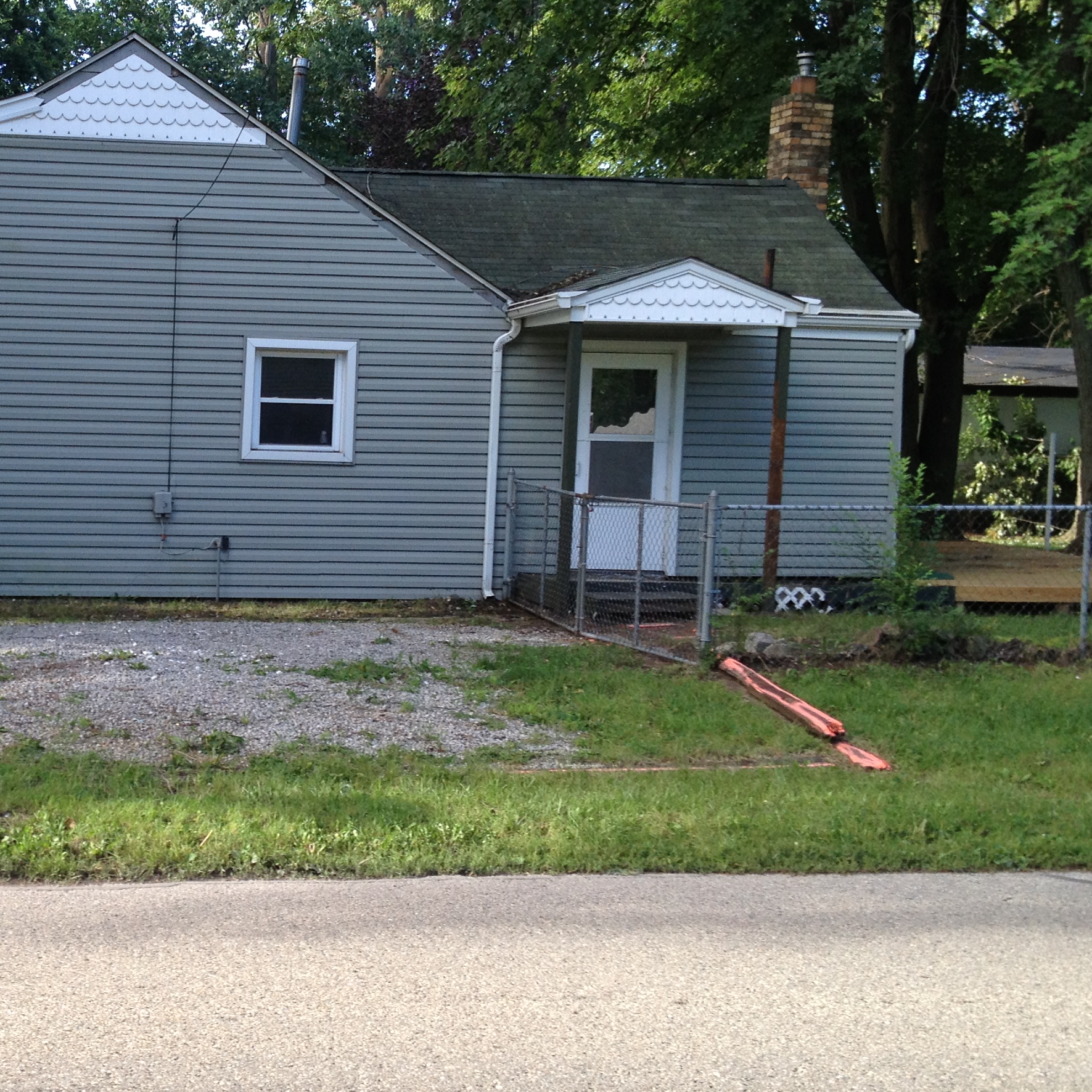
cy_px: 544
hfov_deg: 29.1
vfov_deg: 30.0
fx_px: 2034
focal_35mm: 57
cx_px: 154
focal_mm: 4.28
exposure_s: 1/176
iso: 50
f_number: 2.4
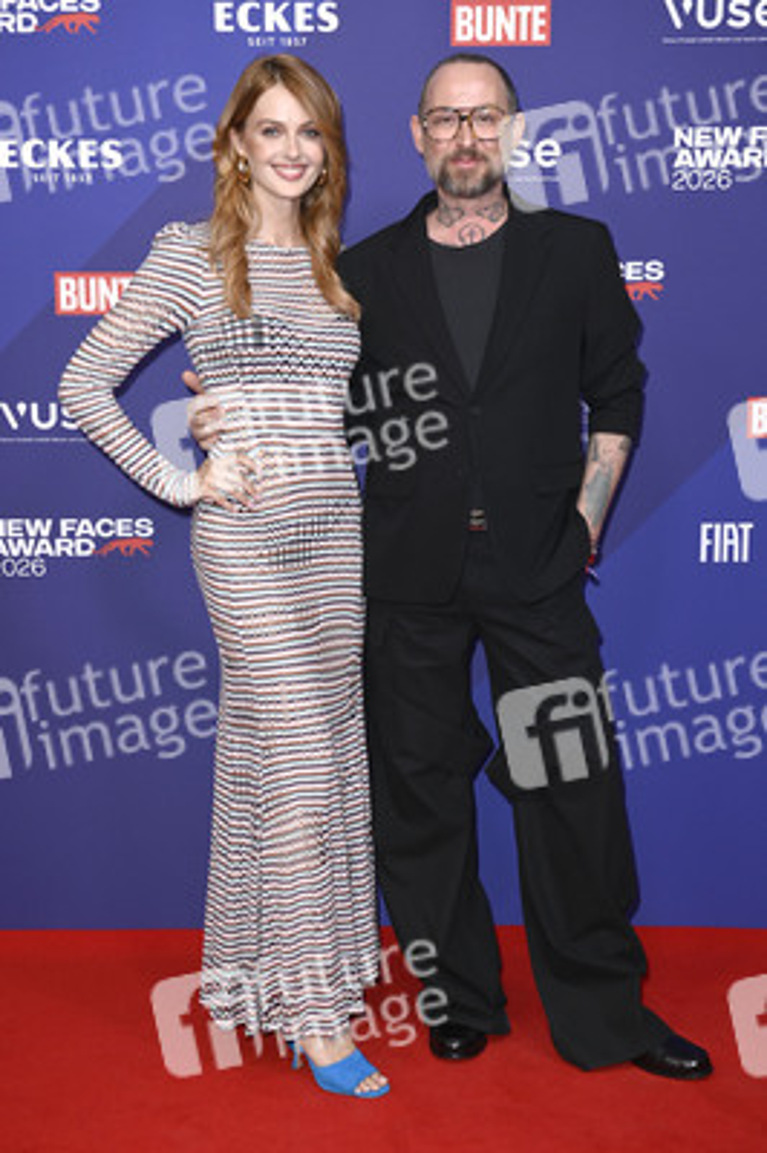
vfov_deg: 35.7
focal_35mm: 56
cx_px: 384
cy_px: 576
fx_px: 1793
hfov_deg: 24.2
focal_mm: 56
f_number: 5.6
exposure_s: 1/250
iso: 500
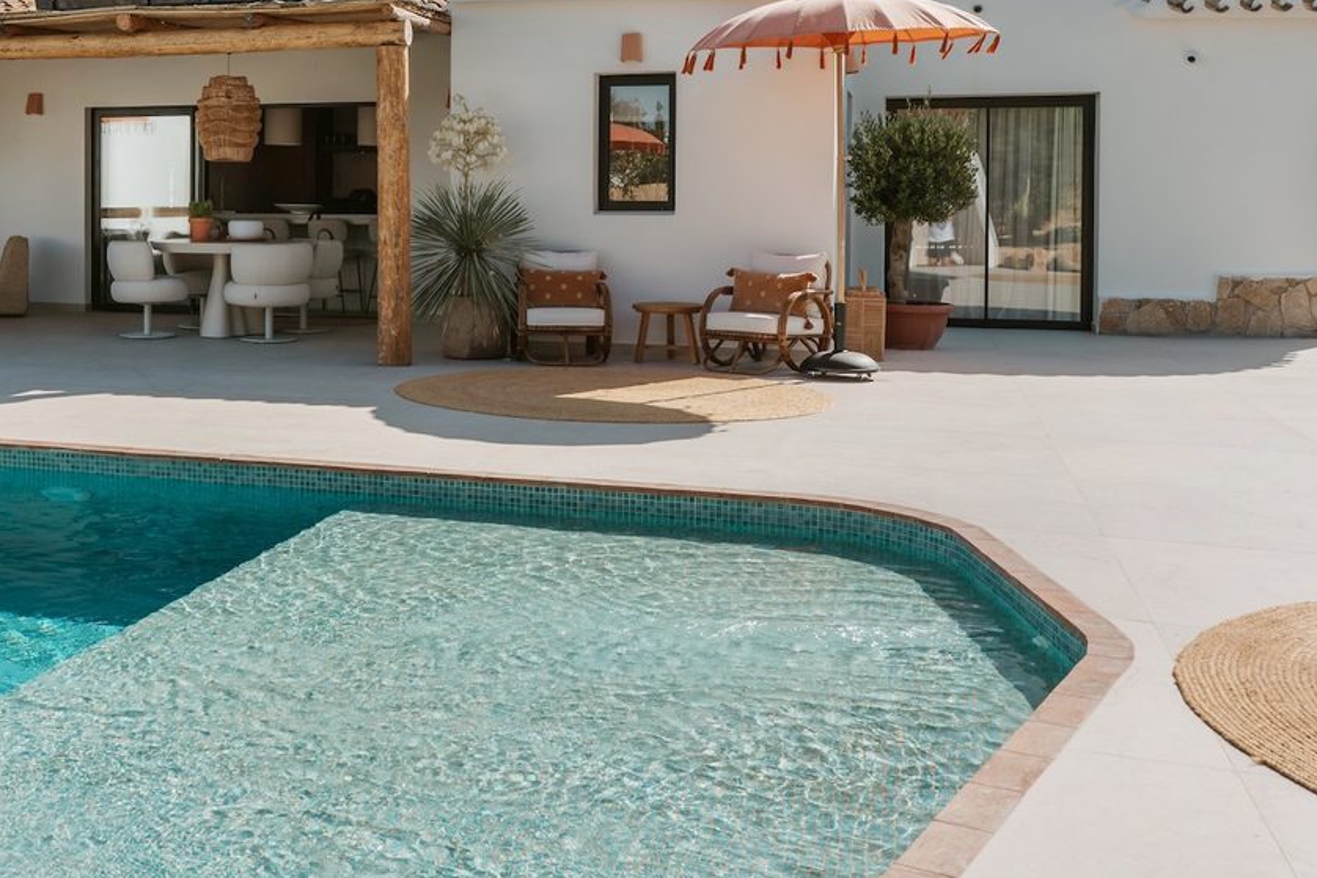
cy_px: 219
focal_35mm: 43
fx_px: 1572
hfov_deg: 43.9
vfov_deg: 30.7
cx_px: 325
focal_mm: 22.5
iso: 64
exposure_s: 1/250
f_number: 8
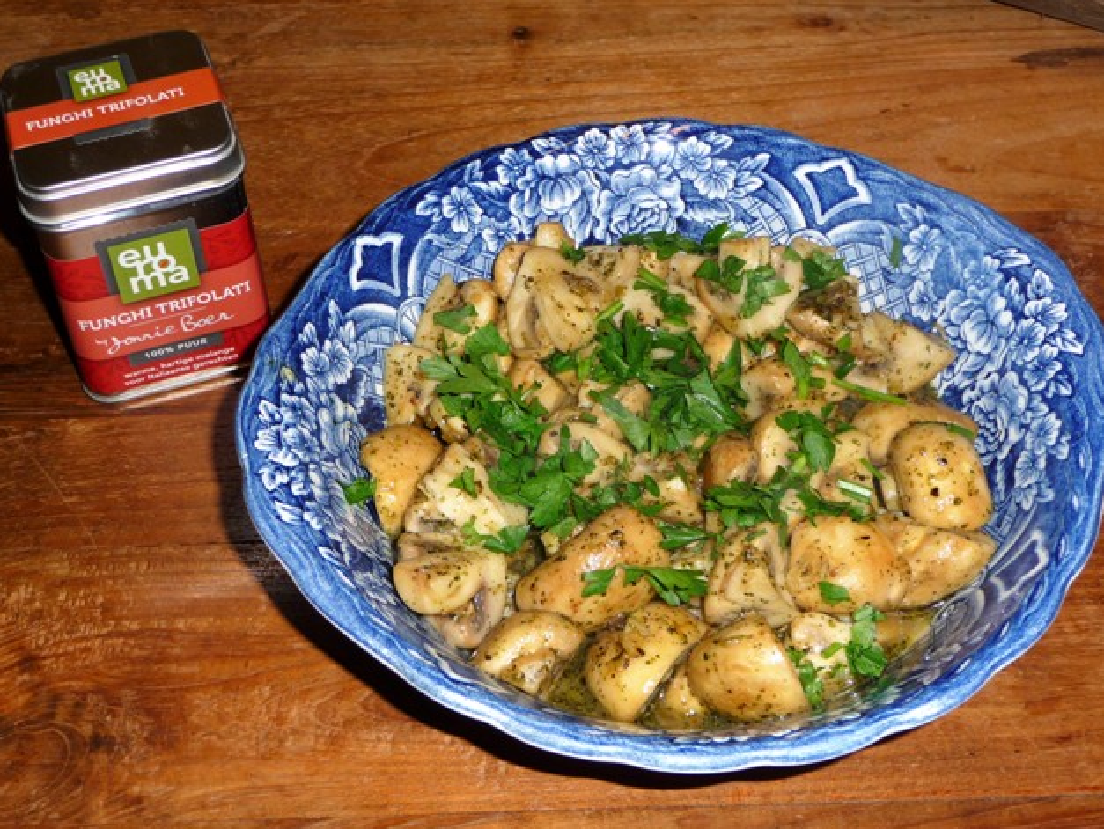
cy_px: 421
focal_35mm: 51
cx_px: 549
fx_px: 1627
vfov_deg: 28.6
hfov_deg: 37.5
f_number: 4.2
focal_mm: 8.5
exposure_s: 1/30
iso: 100
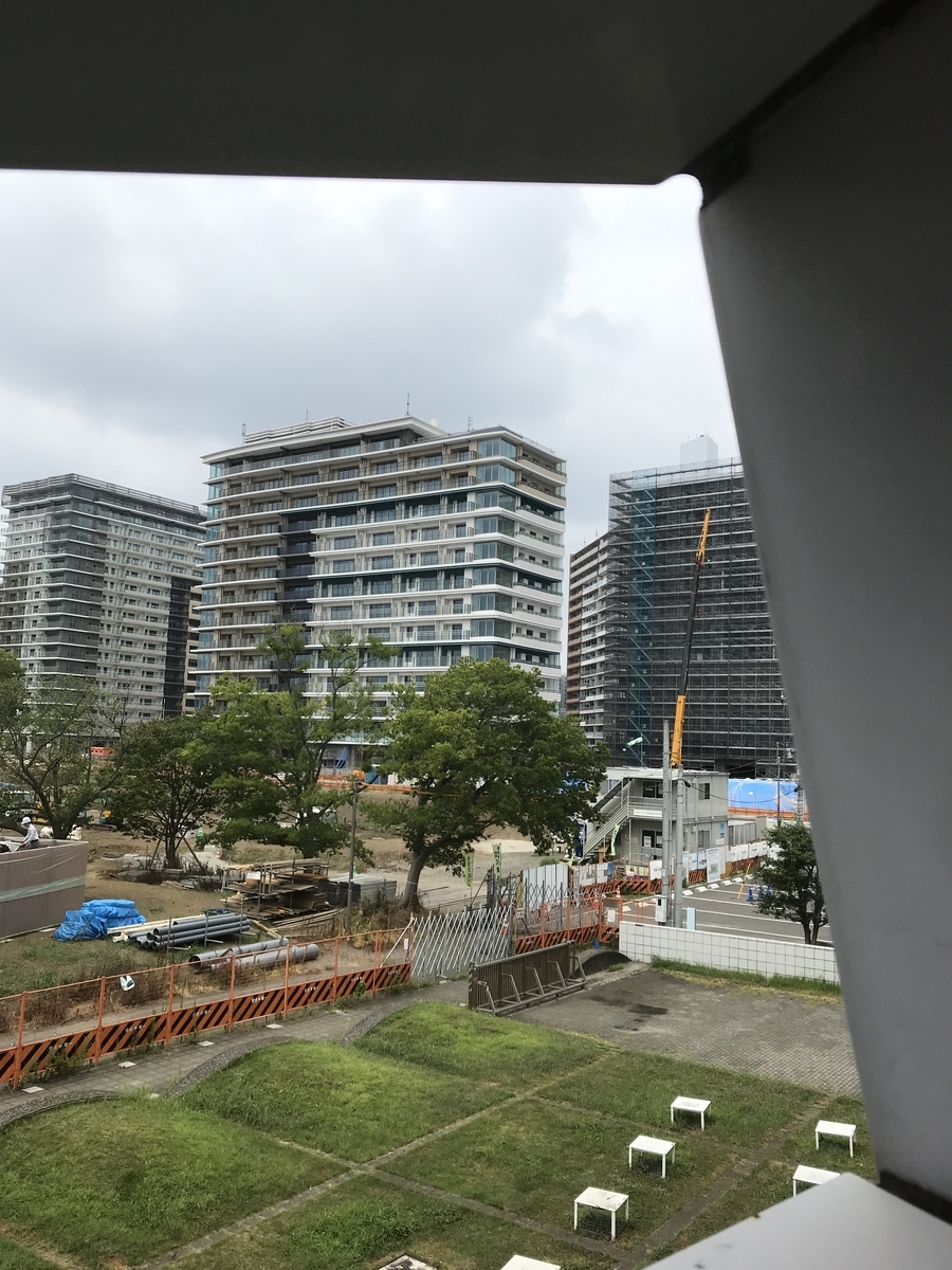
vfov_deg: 63.4
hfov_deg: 49.7
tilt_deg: +7.9
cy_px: 635
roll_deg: -2.1
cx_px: 476
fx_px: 1027
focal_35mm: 28
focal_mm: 3.99
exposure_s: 1/3096
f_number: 1.8
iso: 20
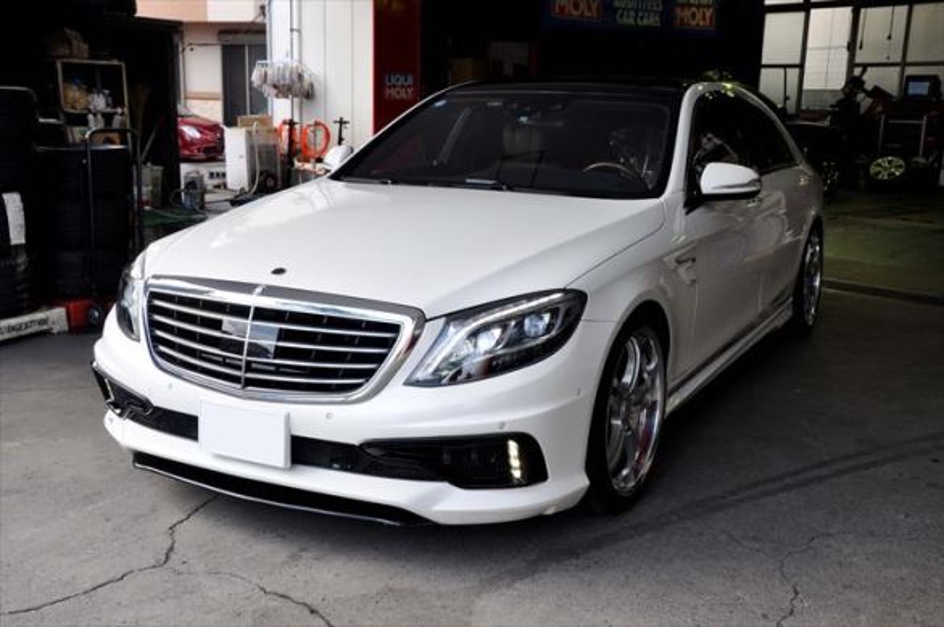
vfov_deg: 31.8
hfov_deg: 46.5
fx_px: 1100
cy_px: 314
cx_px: 472
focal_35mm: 42
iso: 200
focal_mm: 28
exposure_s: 1/60
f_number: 8
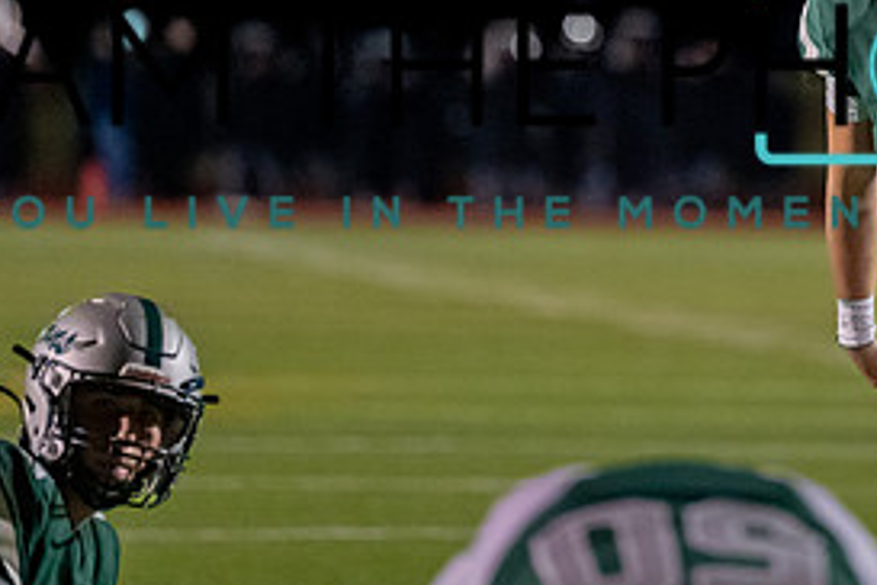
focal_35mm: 579
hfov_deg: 3.6
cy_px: -91
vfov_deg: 2.4
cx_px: 846
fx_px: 14104
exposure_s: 1/1000
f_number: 2.8
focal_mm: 200
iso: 10000
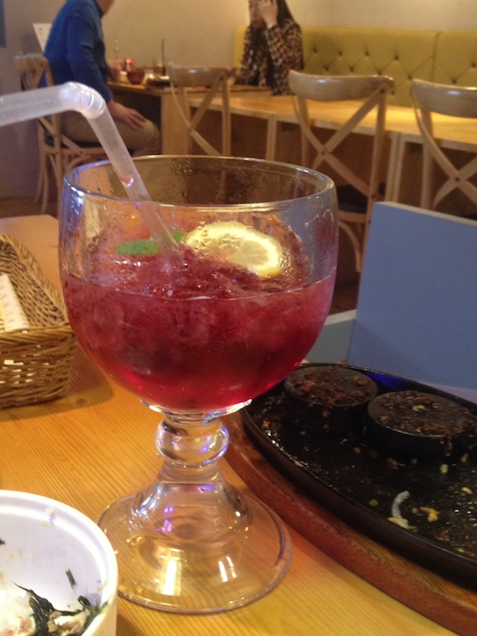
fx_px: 827
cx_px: 187
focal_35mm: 45
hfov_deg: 32.1
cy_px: 359
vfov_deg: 42.0
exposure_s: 1/20
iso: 160
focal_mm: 4.28
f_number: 2.4
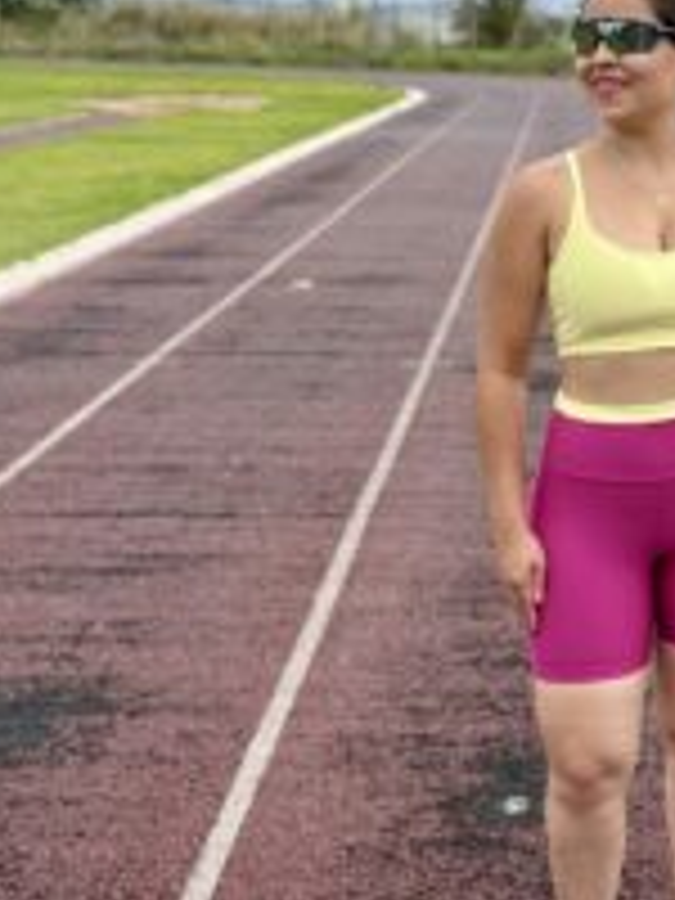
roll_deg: -1.5
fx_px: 2496
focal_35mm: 96
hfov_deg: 15.2
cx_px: 648
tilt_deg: -5.9
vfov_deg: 20.4
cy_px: 297
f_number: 1.78
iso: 64
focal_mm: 6.76
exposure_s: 1/5587
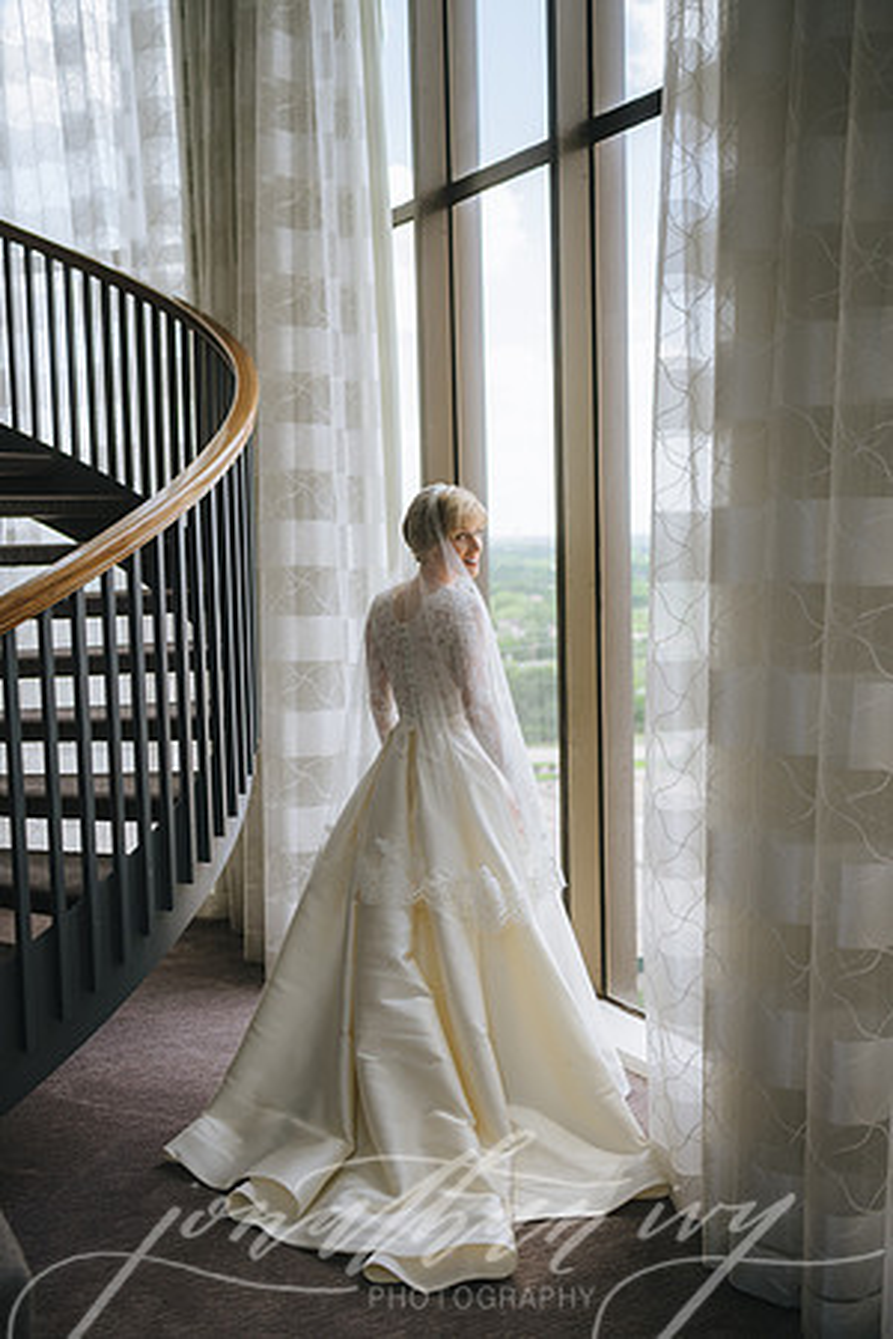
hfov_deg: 33.4
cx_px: 446
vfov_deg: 48.5
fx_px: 1488
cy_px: 670
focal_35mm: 40
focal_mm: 40
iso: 200
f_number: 2.8
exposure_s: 1/250
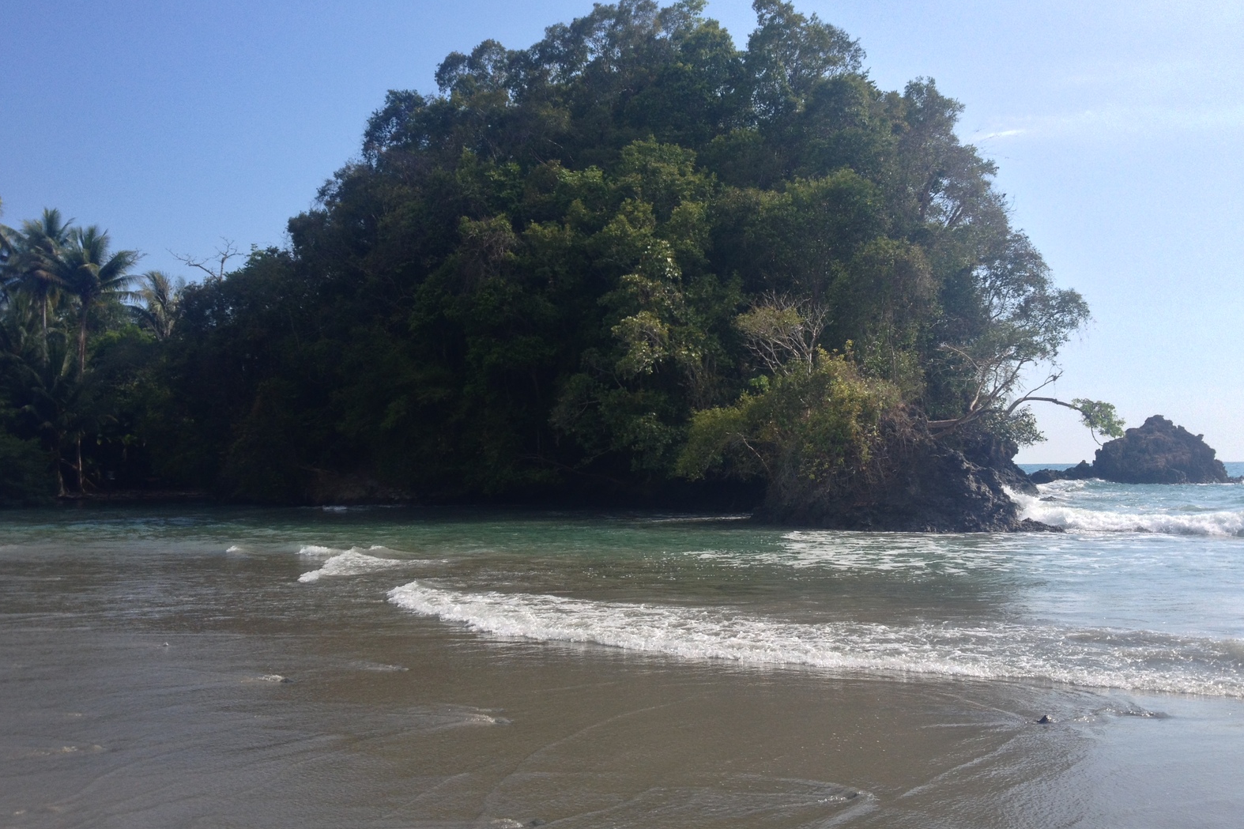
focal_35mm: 37
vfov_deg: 35.9
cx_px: 626
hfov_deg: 51.9
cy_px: 367
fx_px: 1278
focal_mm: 4.28
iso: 50
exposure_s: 1/1623
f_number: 2.4
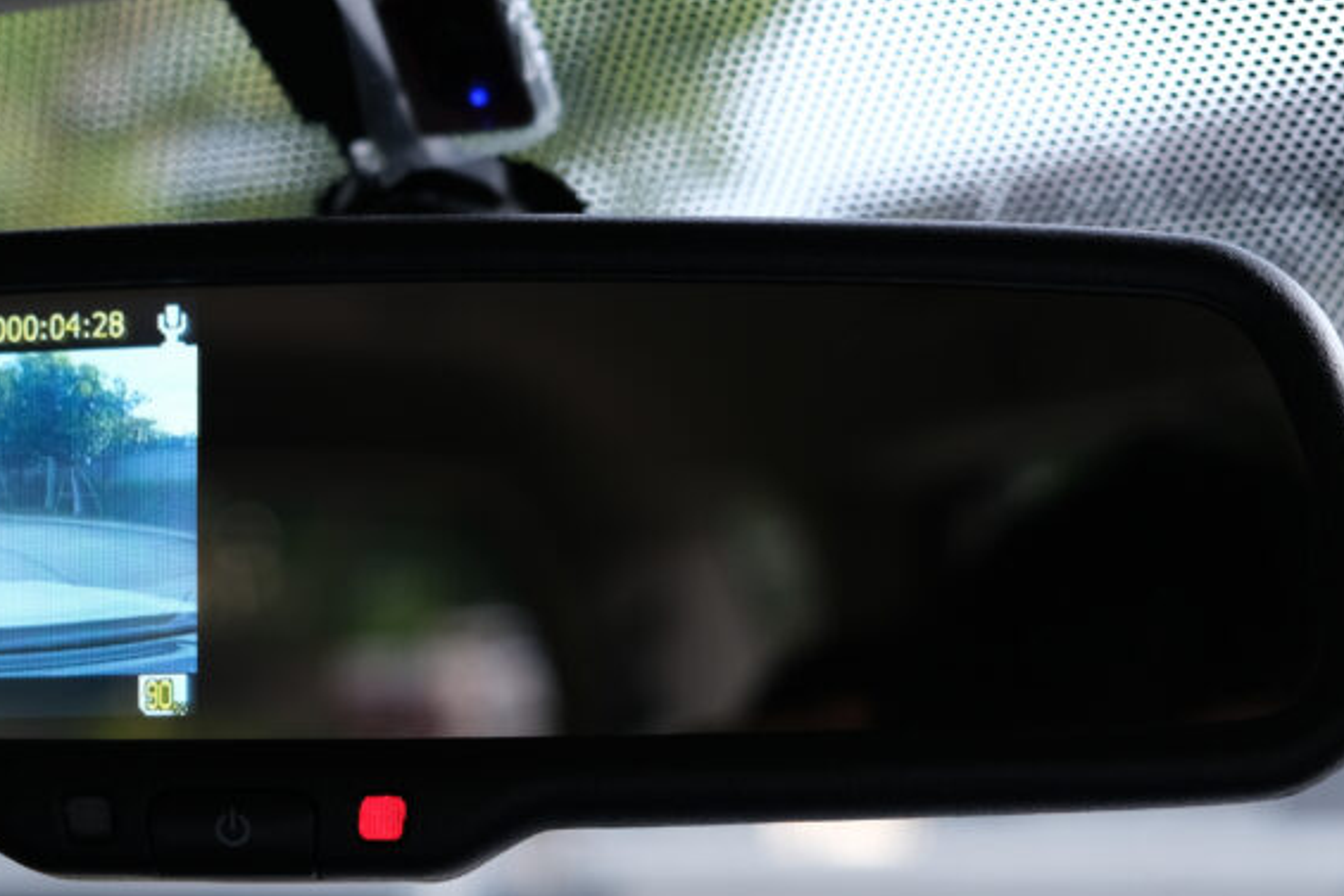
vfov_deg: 17.5
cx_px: 233
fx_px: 2913
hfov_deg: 25.5
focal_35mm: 78
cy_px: 486
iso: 160
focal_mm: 28.9
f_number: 3.2
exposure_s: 1/58
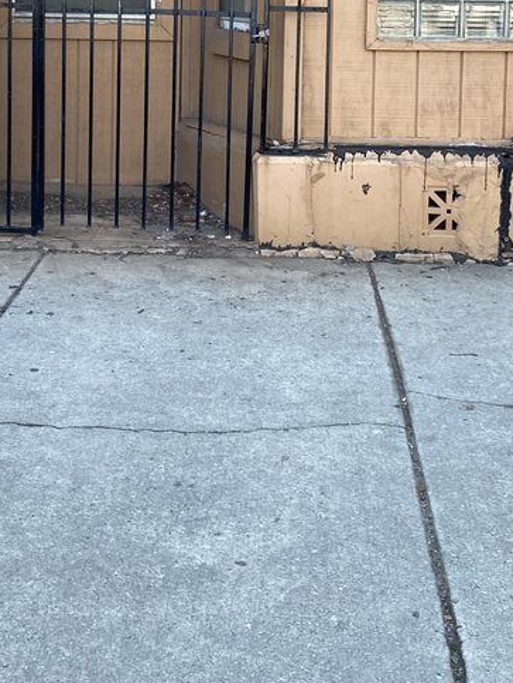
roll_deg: -0.7
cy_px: 82
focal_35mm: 58
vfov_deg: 31.8
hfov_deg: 25.2
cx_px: 212
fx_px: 1146
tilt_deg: -5.6
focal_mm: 4.25
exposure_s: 1/188
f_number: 1.8
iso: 32
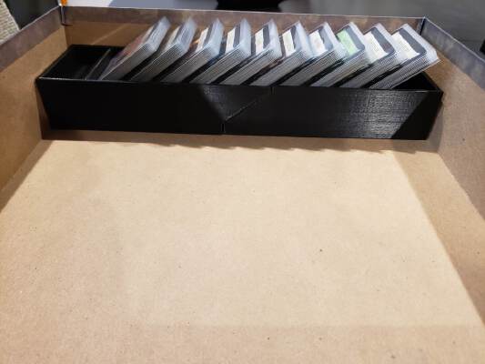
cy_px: 182
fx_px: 364
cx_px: 242
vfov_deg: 53.1
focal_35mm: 26
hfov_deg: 67.3
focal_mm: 4.3
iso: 250
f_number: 1.5
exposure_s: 1/30
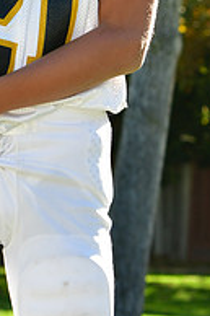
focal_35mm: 350
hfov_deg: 3.9
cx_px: 27
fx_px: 3068
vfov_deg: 5.8
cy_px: -116
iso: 400
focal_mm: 78
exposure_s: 1/400
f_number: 6.3
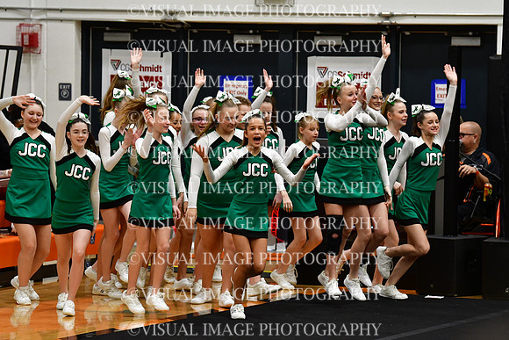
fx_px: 3182
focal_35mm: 225
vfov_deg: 6.1
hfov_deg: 9.1
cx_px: 254
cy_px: 170
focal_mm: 150
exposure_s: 1/500
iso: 4000
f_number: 3.5
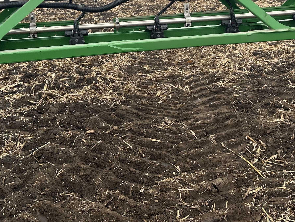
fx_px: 460
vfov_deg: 26.5
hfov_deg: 35.5
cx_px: 164
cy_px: 41
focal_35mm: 54
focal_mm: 6.86
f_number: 1.78
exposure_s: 1/663
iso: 80
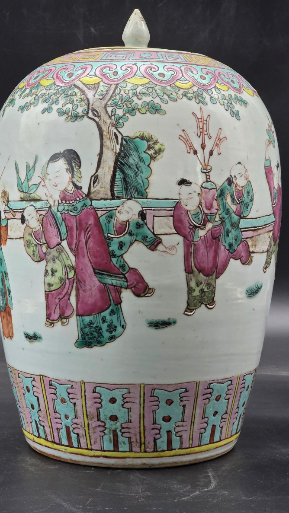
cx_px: 134
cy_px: 256
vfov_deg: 27.9
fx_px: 1035
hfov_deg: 15.9
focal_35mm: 76
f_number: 2.4
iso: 125
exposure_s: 1/45.6
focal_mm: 7.9
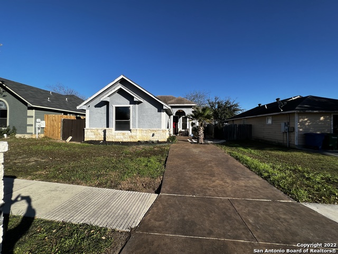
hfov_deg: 106.2
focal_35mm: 13
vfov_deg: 89.9
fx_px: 127
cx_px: 169
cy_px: 127
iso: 32
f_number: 1.8
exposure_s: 1/1876
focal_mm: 1.57
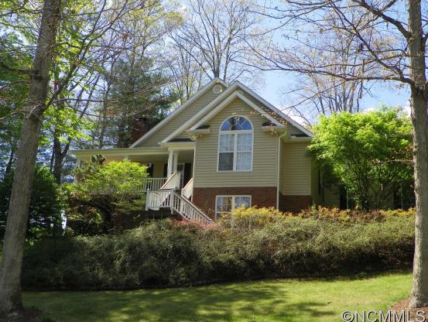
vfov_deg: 33.7
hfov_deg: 43.8
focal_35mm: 43
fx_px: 532
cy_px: 166
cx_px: 213
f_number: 4
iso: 64
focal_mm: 7.3
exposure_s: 1/320
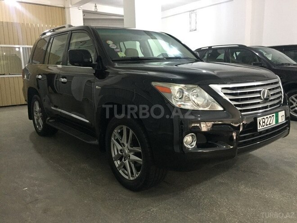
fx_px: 249
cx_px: 148
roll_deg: +0.6
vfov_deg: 48.2
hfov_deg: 61.7
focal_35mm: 29
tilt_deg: -10.1
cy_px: 112
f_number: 2.2
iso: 250
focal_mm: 4.15
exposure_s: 1/25
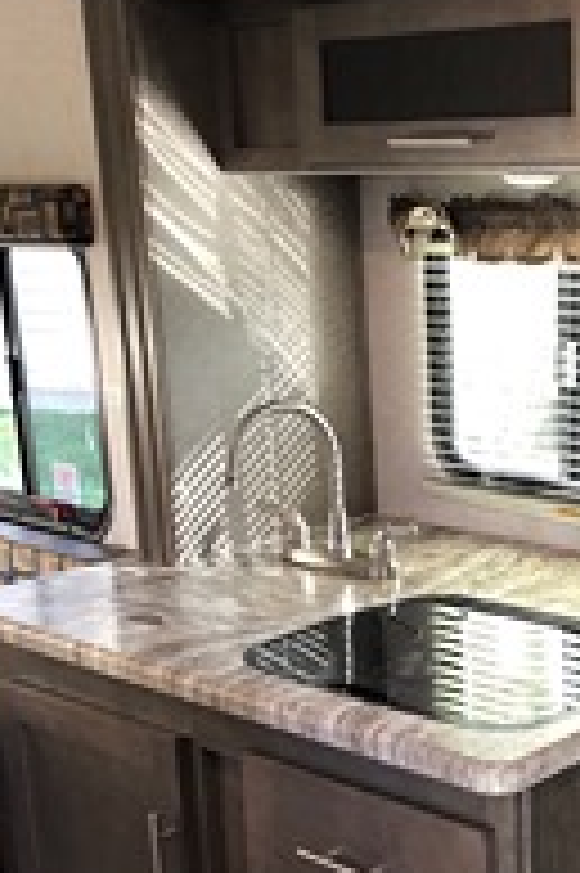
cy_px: 616
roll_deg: +2.2
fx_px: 1452
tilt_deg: -17.0
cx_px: 558
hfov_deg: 21.9
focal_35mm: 60
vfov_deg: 33.0
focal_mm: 4
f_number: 1.8
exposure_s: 1/15
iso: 50
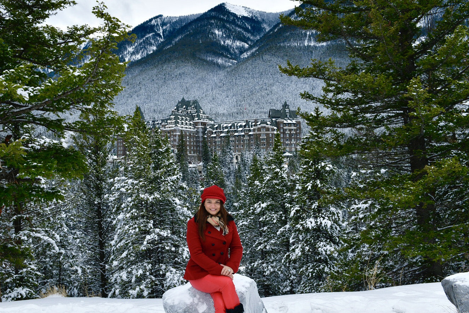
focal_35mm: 39
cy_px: 178
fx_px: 508
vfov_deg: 34.1
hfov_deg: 49.5
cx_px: 213
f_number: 8
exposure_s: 1/50
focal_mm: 32
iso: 100
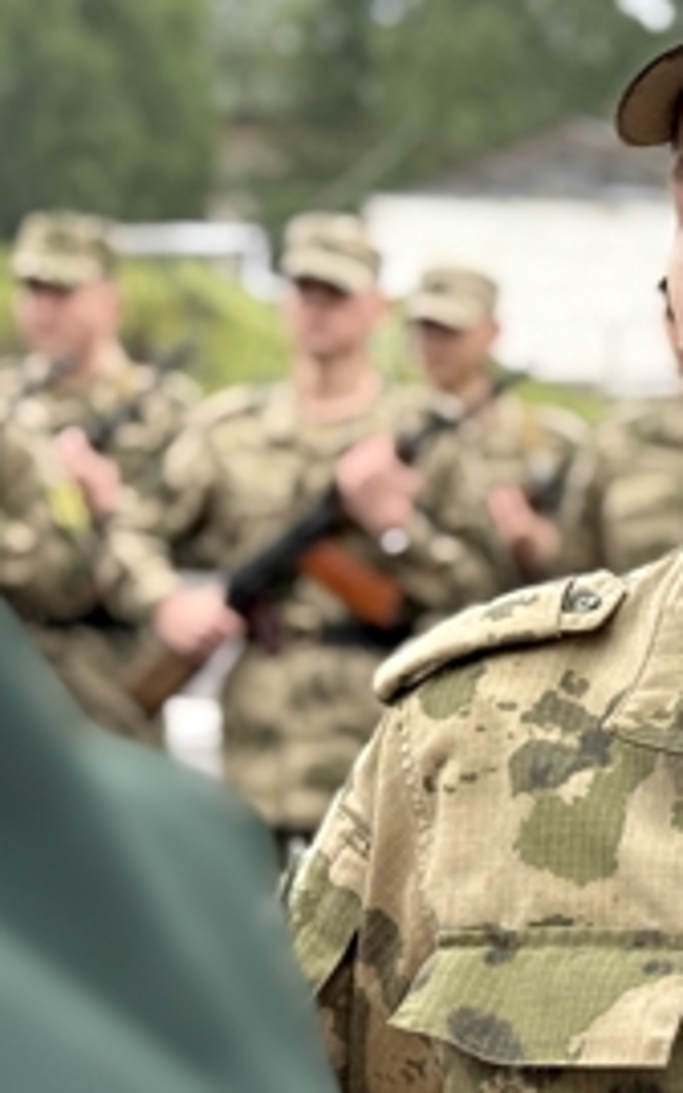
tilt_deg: -0.5
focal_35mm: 126
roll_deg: +0.3
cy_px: 431
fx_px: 3755
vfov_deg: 16.6
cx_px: 1002
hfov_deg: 10.1
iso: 64
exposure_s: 1/557
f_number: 1.78
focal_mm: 6.76
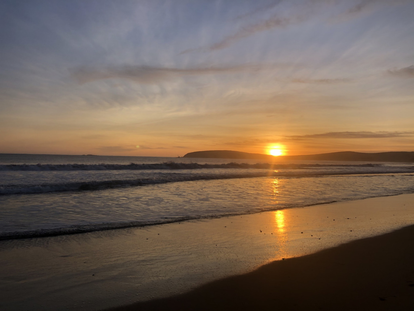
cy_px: 156
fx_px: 335
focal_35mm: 28
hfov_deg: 63.4
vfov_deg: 49.8
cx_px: 207
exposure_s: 1/1080
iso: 20
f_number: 1.8
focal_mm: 3.99
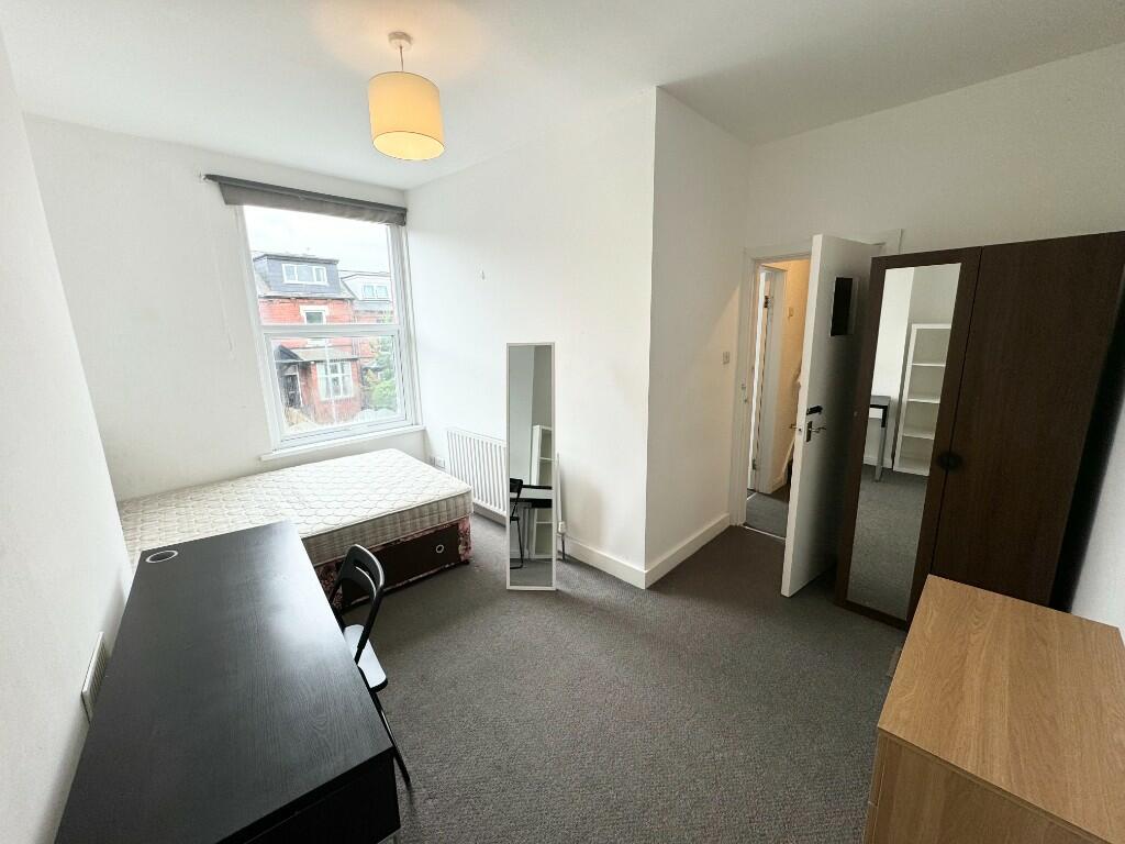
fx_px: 455
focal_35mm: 14
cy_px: 422
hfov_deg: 102.1
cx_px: 562
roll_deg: +0.9
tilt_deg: -10.8
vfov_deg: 85.7
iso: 50
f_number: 2.2
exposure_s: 1/100
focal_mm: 2.22
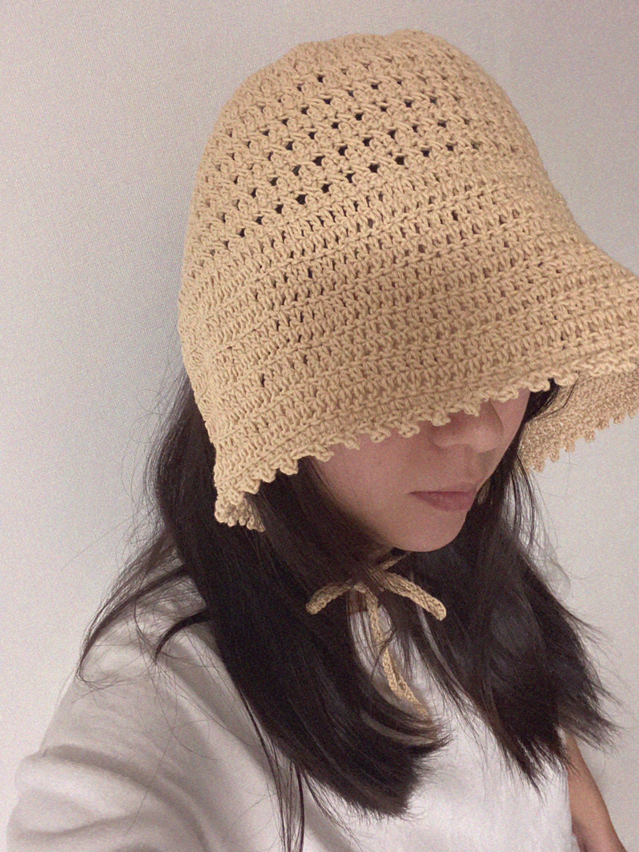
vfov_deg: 60.0
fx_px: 738
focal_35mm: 30
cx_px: 320
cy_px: 426
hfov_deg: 46.8
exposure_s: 1/24
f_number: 2.2
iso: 640
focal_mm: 2.71
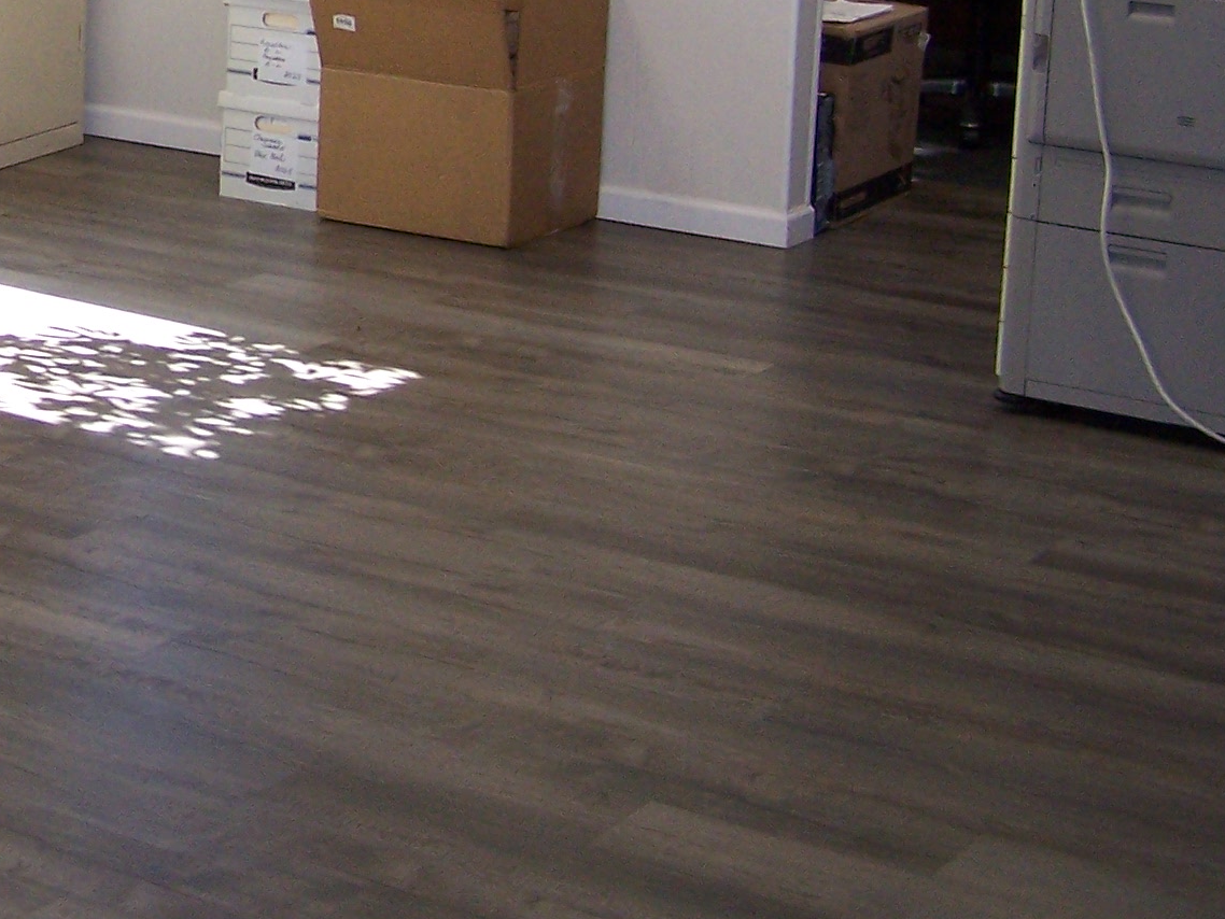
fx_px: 3044
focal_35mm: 86
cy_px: 56
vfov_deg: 16.9
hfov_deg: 21.7
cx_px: -87
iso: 140
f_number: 2.8
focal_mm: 6.3
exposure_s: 1/90
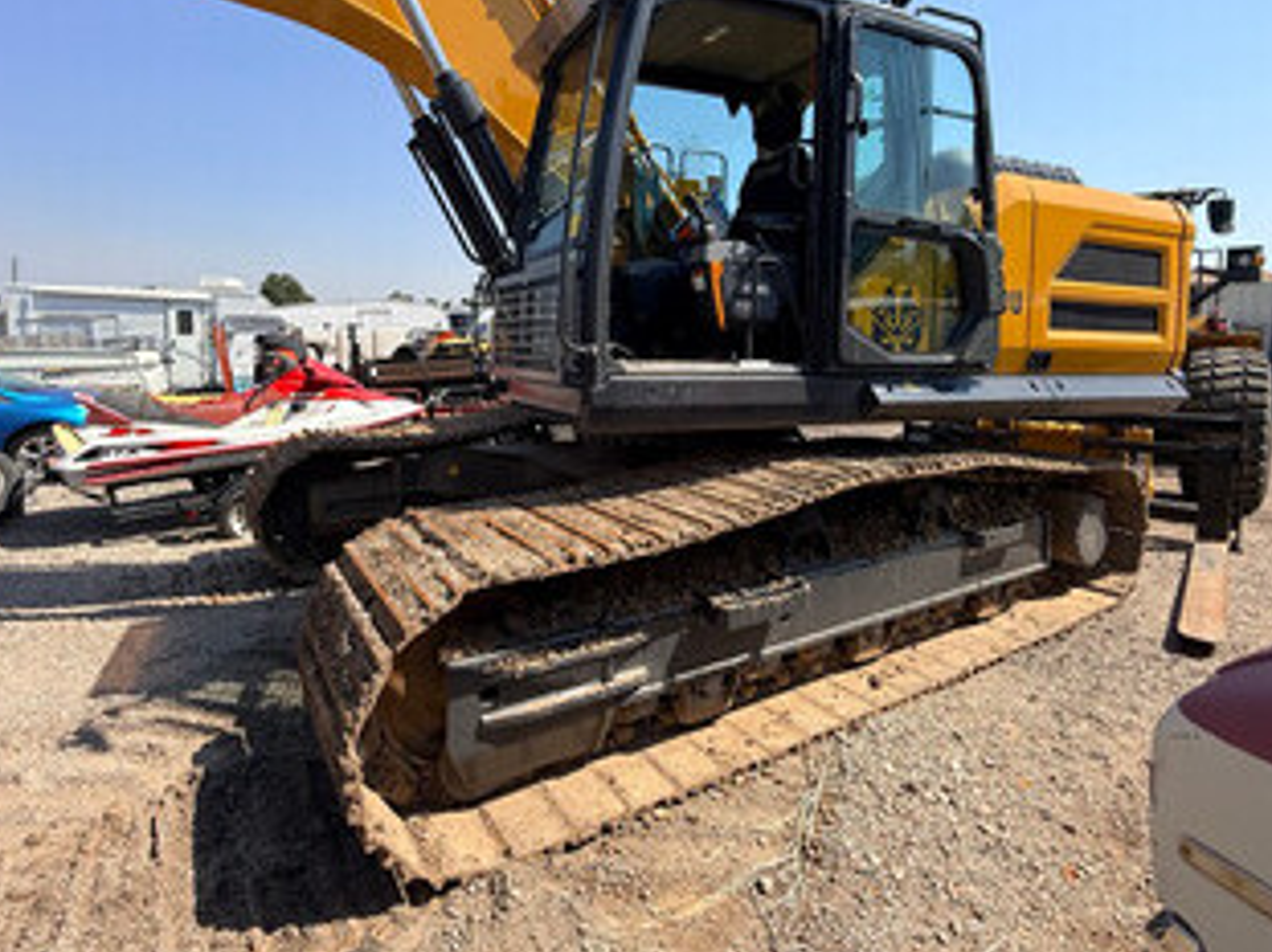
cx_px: 560
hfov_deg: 87.4
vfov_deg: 70.7
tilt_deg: -2.6
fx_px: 661
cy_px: 372
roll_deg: -1.8
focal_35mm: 18
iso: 50
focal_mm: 2.22
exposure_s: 1/1285
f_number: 2.2
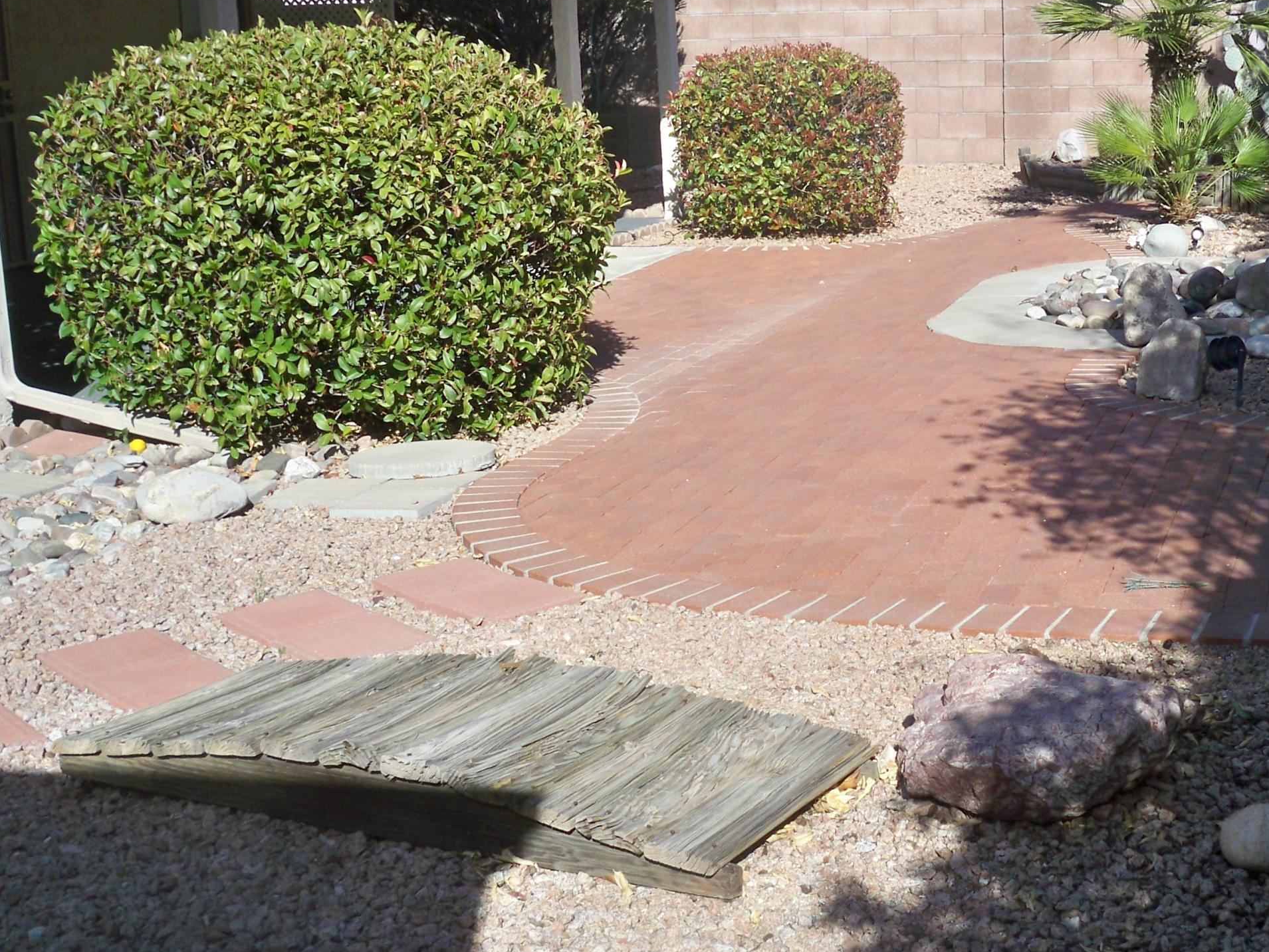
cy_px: 429
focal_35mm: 55
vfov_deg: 26.5
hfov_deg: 34.4
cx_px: 911
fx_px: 2016
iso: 64
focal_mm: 6.3
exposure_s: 1/500
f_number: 4.7
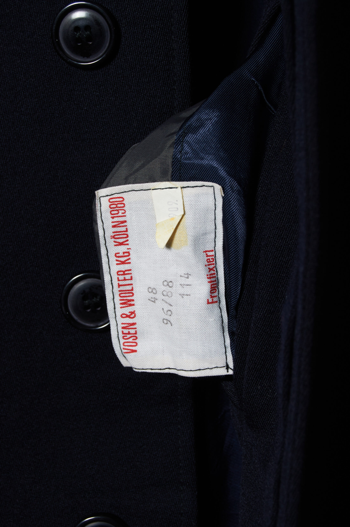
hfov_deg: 16.5
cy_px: 264
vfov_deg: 24.6
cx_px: 175
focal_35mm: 82
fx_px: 1206
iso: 200
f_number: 9
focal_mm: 55
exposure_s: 1/100
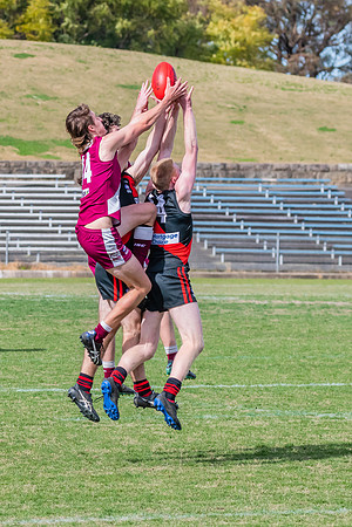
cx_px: 121
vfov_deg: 5.3
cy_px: 244
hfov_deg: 3.6
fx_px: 5668
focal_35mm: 386
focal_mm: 180
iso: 800
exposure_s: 1/1600
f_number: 9
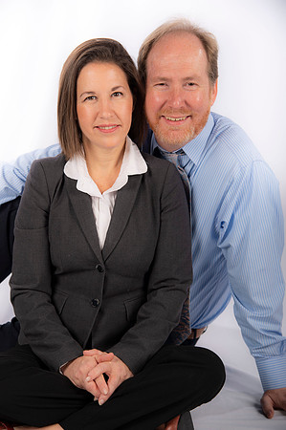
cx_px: 143
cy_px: 215
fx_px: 896
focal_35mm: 75
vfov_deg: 27.0
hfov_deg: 18.1
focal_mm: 75
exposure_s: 1/200
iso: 100
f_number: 5.6
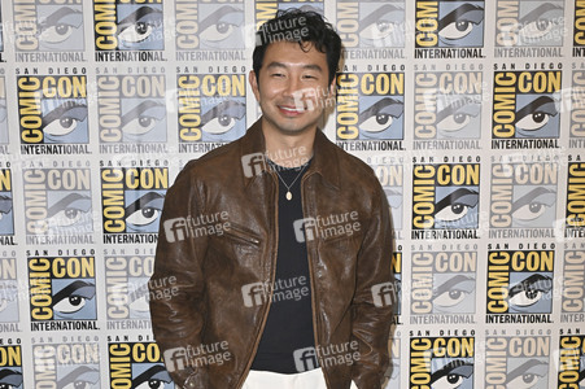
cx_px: 292
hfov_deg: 44.5
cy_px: 194
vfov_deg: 30.5
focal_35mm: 44
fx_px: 714
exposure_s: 1/250
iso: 2500
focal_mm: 44
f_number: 5
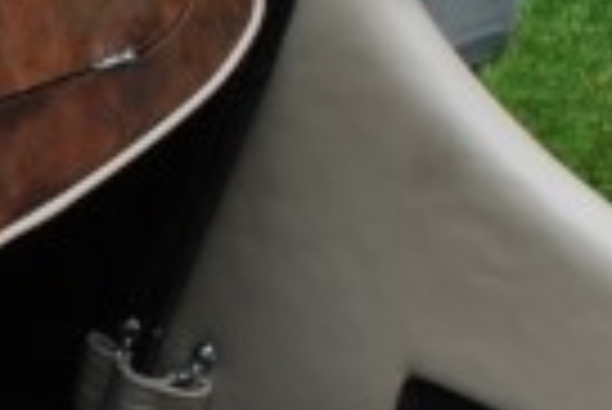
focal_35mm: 199
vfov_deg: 6.9
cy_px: 207
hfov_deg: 9.3
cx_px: -824
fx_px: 3387
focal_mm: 20
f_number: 6.3
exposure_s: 1/160
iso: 100
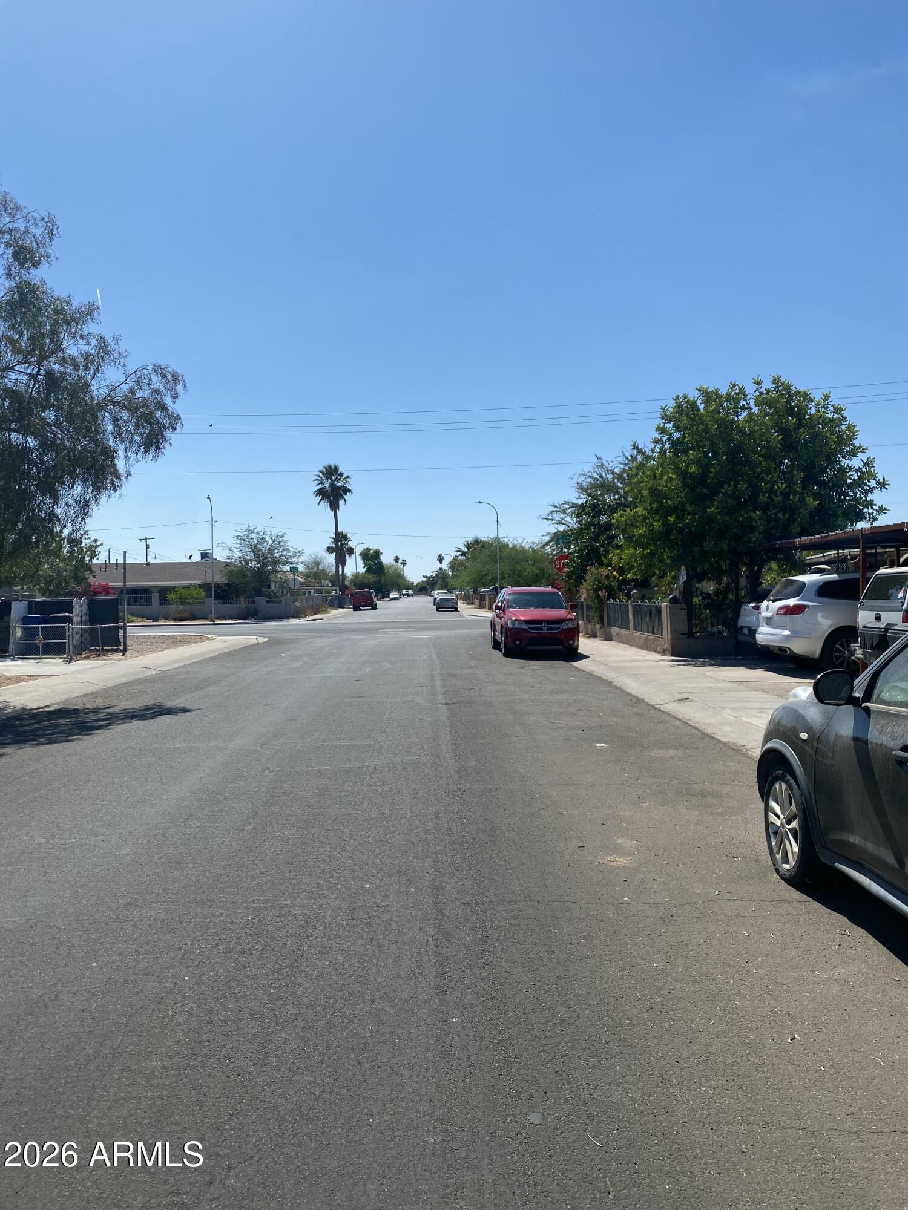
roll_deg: +1.6
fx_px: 909
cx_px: 454
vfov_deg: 67.3
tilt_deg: +0.5
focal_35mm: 26
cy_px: 605
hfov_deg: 53.1
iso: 32
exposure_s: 1/4274
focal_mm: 4.25
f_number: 1.8
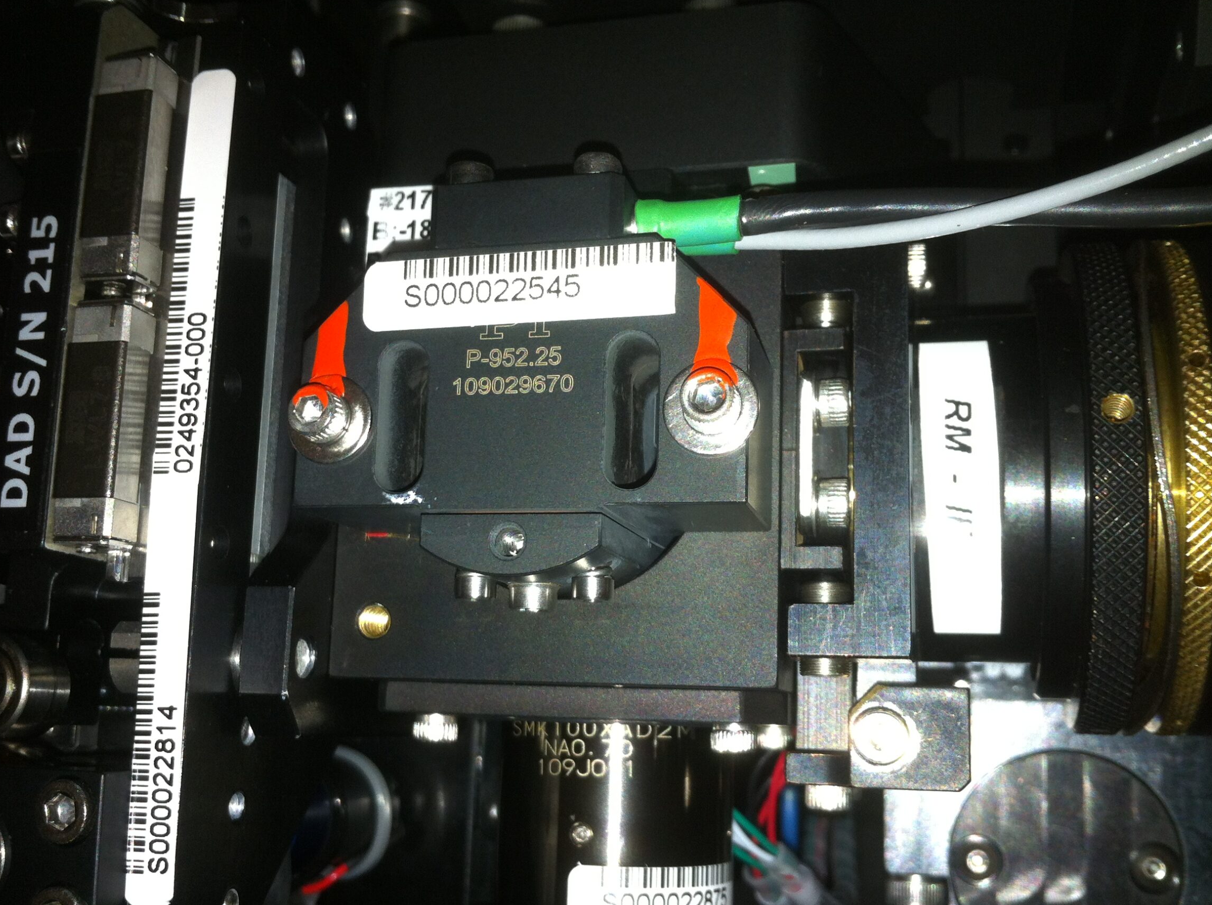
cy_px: 500
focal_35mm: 39
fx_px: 1364
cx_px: 575
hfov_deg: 47.9
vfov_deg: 36.7
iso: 80
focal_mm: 3.85
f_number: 2.8
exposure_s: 1/59
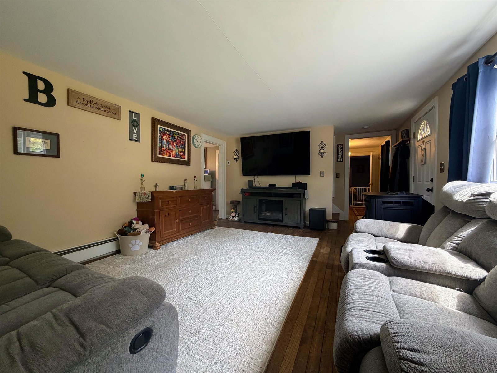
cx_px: 248
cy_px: 186
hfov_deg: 102.1
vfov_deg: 85.7
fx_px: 201
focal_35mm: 14
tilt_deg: -1.5
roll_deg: +0.2
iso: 250
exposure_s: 1/121
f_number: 2.2
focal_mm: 2.22
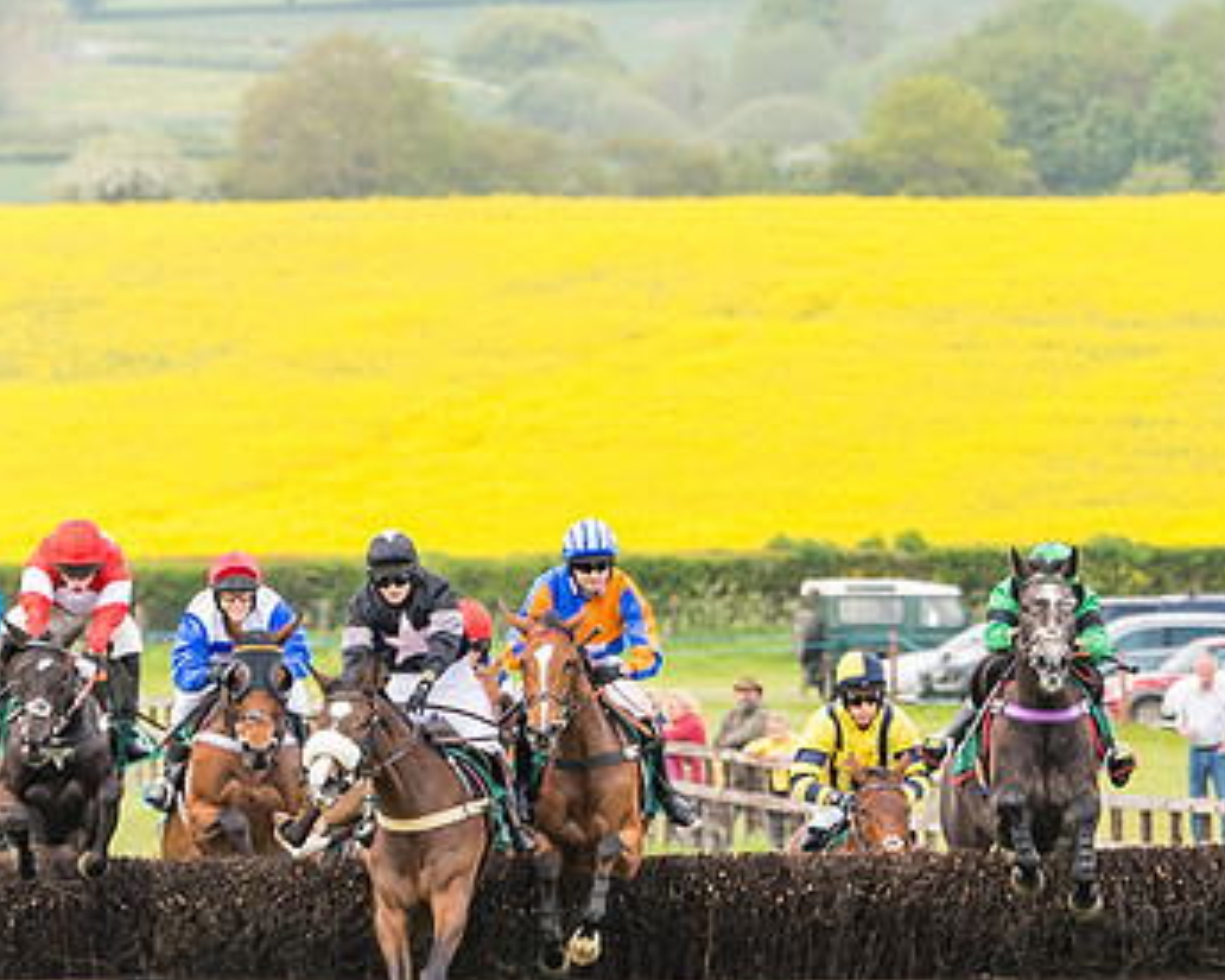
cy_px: 572
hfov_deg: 3.1
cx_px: 1080
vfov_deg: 2.5
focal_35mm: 631
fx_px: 22871
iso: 640
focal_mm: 155
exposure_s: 1/1250
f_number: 4
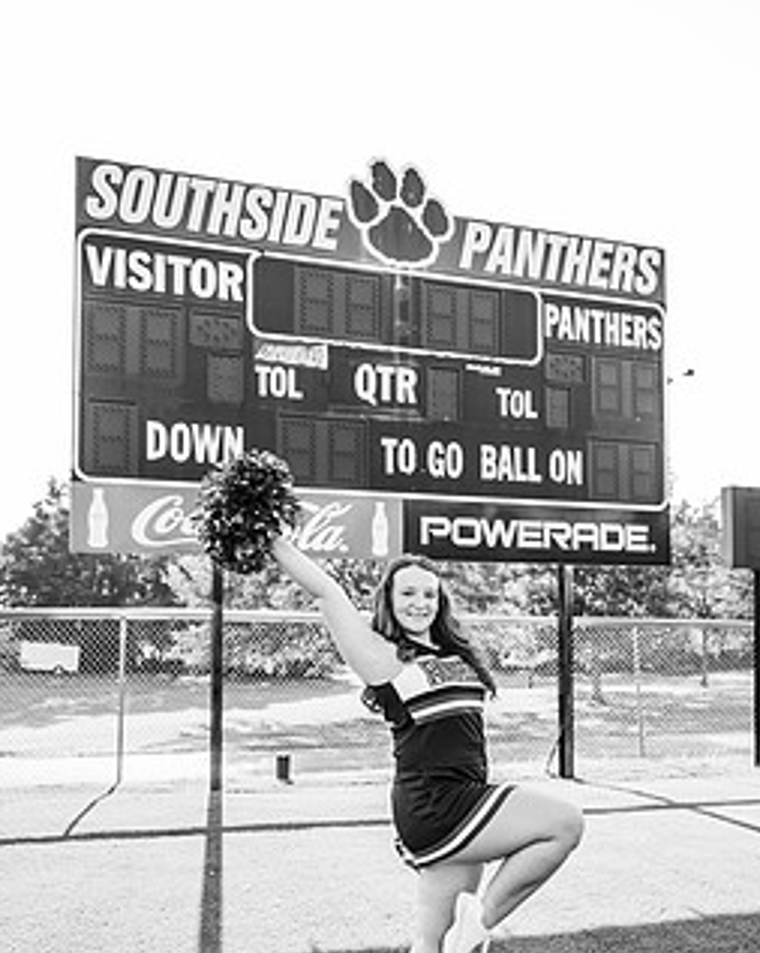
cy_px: 592
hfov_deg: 45.7
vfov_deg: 55.1
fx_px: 901
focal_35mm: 32
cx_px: 409
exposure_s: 1/640
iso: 200
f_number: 2.8
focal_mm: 24
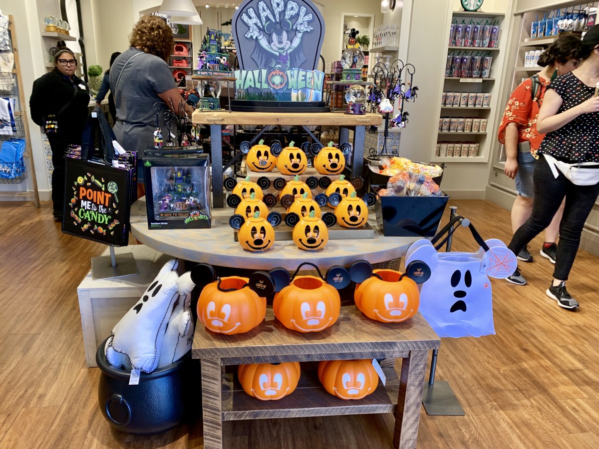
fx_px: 450
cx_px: 300
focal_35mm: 26
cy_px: 224
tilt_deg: -17.4
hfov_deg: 67.3
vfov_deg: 53.1
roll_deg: -2.9
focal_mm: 4.25
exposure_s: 1/62
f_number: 1.8
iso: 50
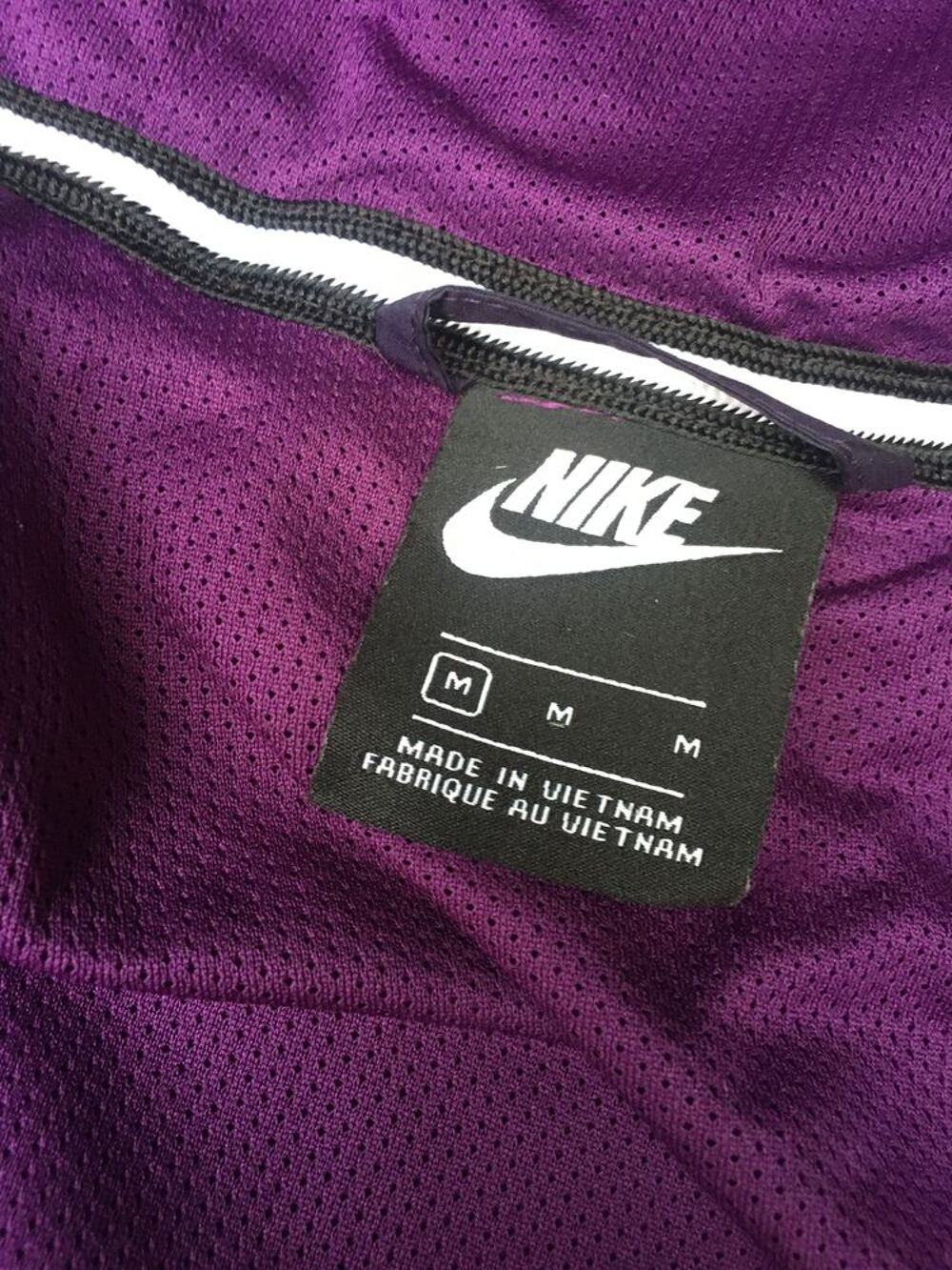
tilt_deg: -77.1
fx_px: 1063
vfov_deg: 61.7
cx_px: 476
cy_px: 635
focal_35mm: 29
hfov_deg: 48.2
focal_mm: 4.15
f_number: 2.2
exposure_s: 1/20
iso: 200
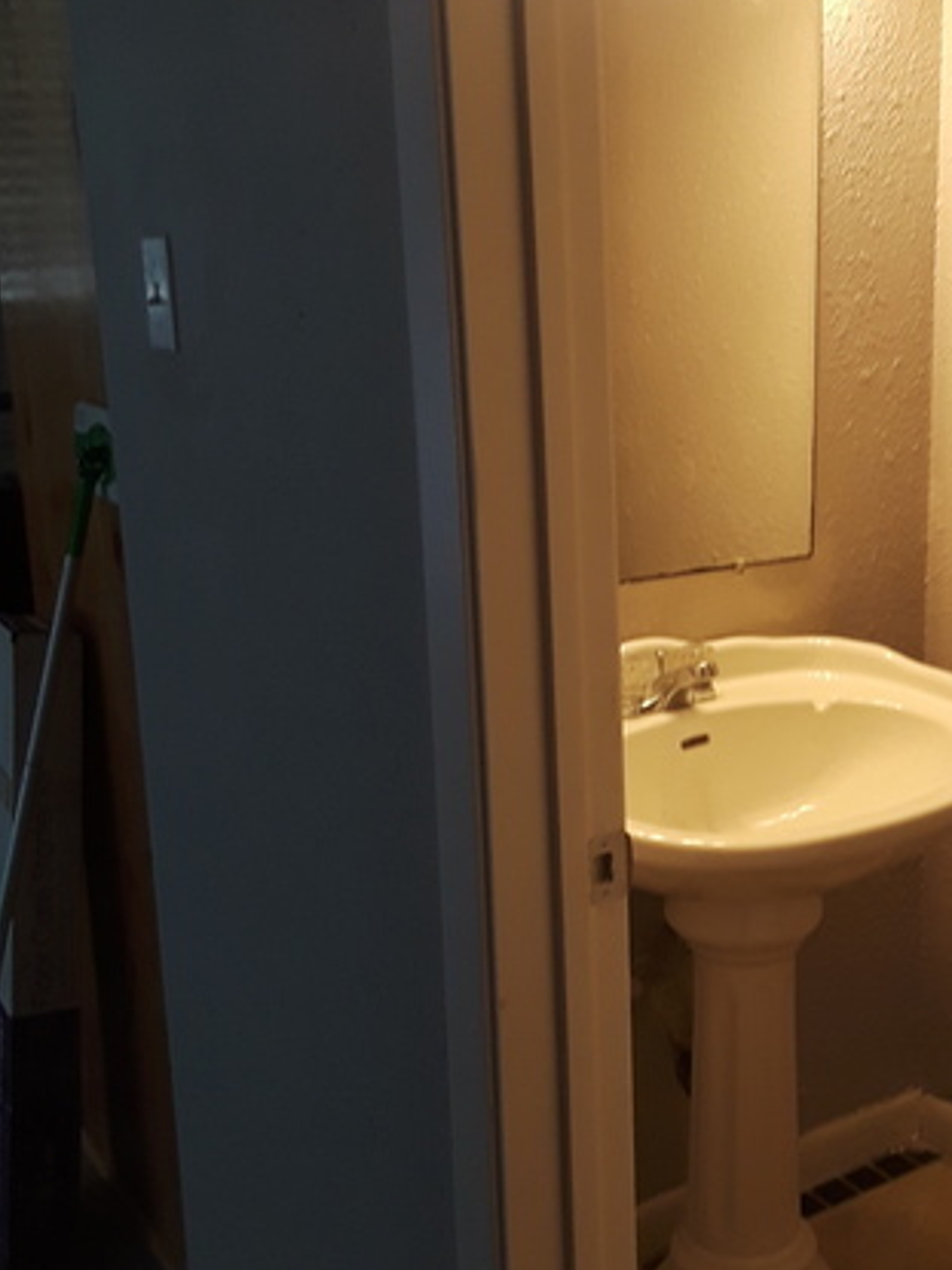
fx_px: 1651
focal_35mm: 45
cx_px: 762
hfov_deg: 31.3
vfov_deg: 42.1
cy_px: 611
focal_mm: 2.9
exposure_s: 1/30
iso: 64
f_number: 1.9
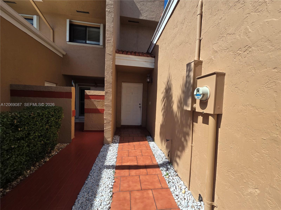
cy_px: 105
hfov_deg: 106.2
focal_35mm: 13
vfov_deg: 89.9
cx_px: 140
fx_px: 106
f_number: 2.2
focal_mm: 2.2
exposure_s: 1/1978
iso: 50
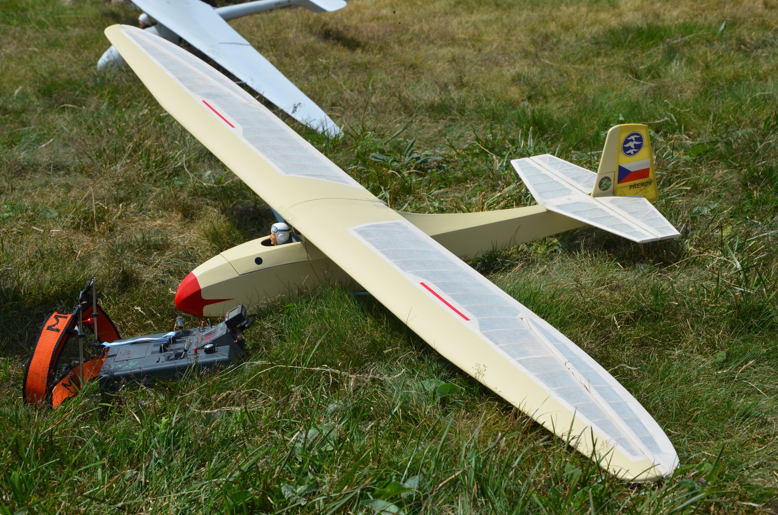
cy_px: 258
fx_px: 1682
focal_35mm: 78
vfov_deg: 17.4
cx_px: 389
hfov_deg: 26.0
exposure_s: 1/320
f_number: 9
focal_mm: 52
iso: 100
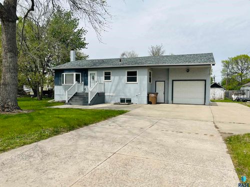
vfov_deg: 53.0
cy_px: 94
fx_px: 188
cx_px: 125
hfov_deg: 67.4
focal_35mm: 26
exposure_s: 1/6993
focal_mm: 5.7
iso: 50
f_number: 1.5
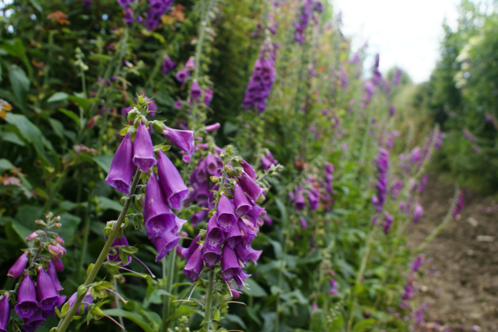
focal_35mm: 42
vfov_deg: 31.9
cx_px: 249
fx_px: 581
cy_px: 166
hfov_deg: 46.4
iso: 100
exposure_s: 1/200
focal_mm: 28
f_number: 5
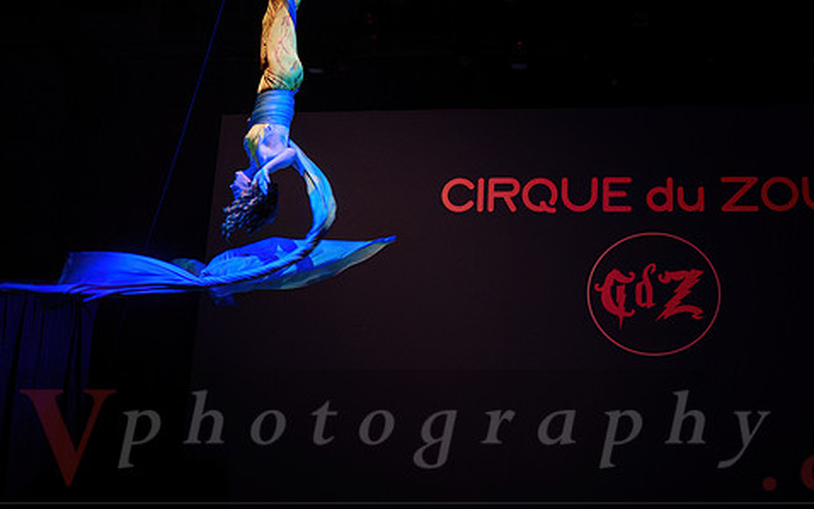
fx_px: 1198
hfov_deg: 37.4
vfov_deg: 24.0
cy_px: 229
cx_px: 478
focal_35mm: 54
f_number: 2.8
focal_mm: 38
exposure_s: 1/160
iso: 800
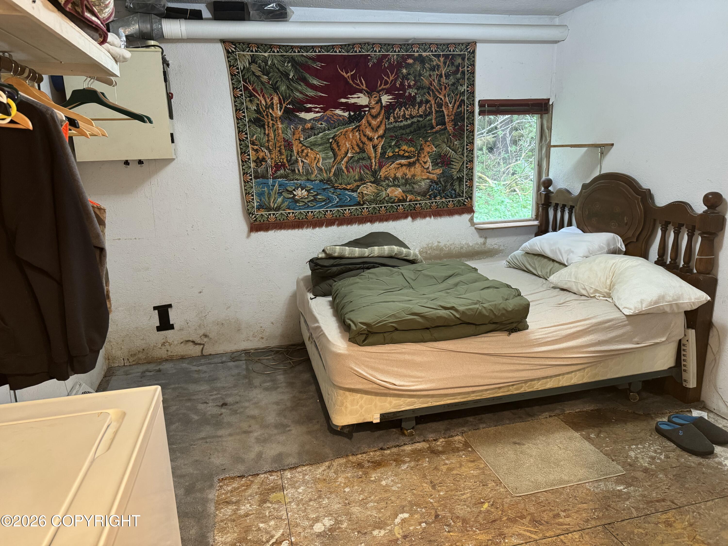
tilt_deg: -12.8
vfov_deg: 56.8
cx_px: 364
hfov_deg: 71.6
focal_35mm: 24
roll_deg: +1.8
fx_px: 505
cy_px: 273
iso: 400
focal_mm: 6.76
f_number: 1.78
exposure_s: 1/60
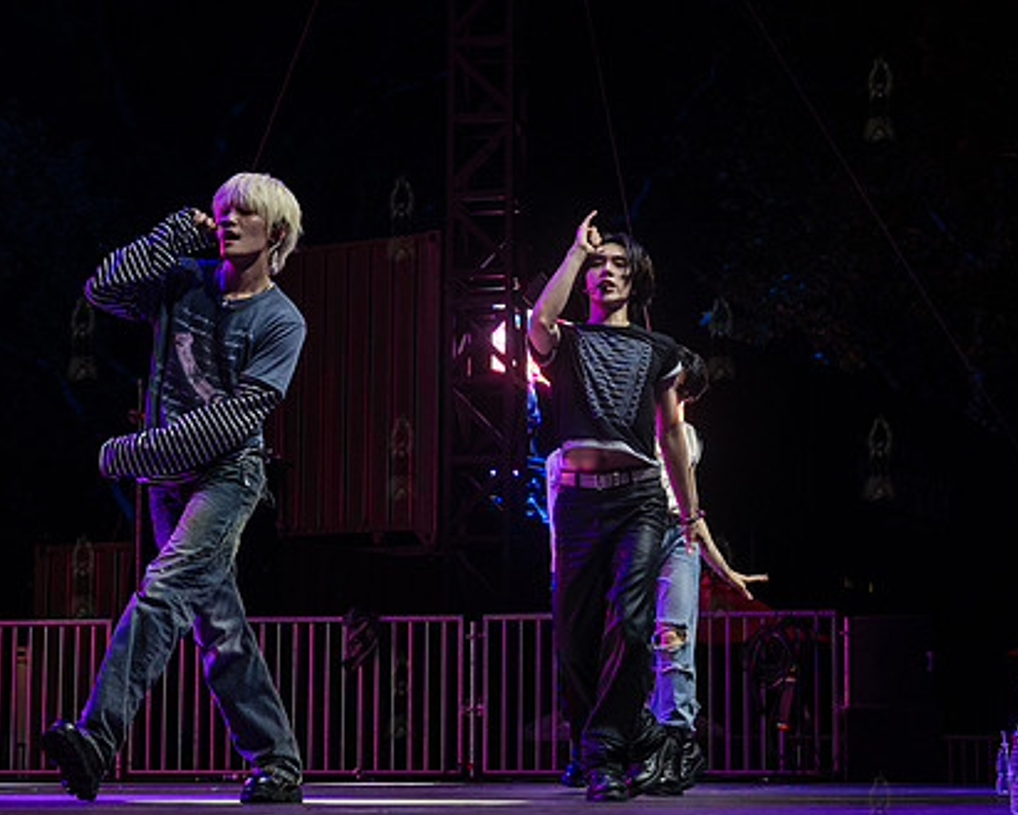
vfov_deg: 19.4
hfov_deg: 24.1
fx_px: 2381
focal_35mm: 79
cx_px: 560
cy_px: 470
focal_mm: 39
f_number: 4
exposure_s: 1/250
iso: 2000
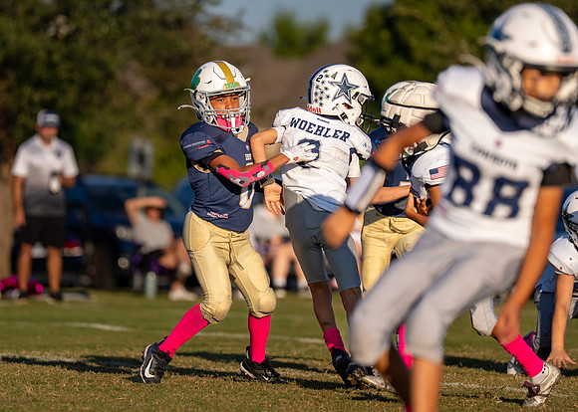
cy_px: 190
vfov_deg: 3.8
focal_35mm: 376
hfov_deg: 5.4
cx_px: 199
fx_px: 6165
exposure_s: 1/6400
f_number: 2.8
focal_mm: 200
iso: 200
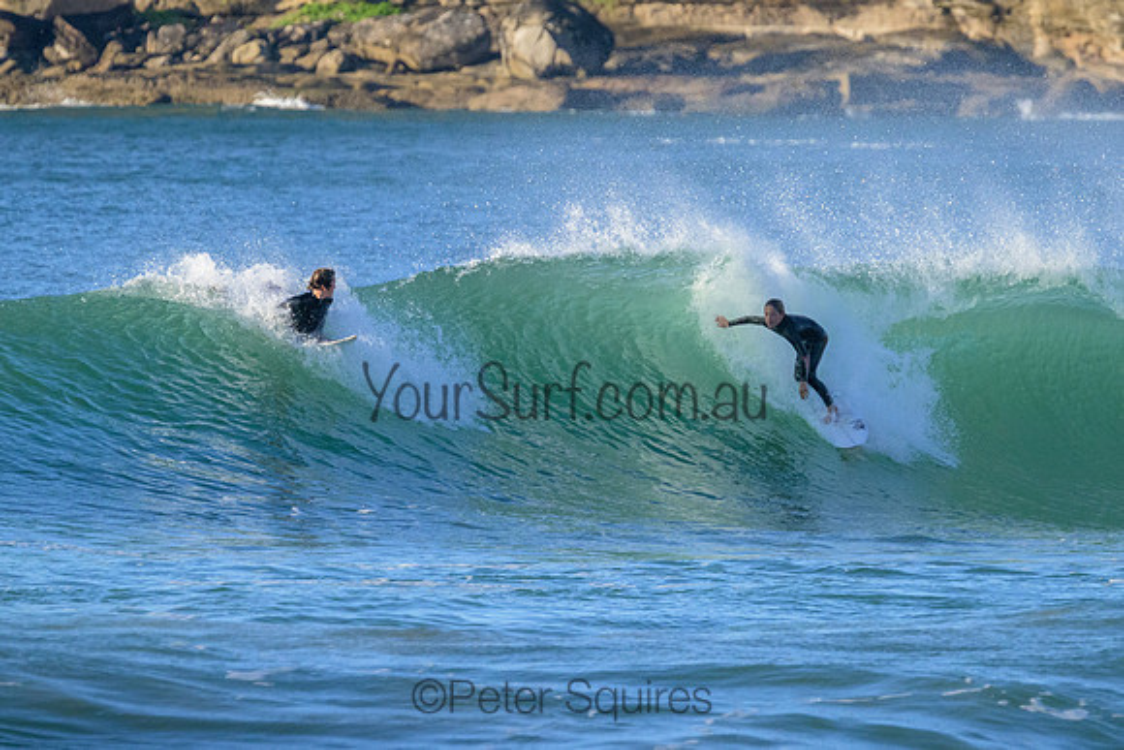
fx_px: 24517
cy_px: 330
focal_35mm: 785
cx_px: 681
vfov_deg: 1.8
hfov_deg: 2.6
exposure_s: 1/2000
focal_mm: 580
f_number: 11
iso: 4000
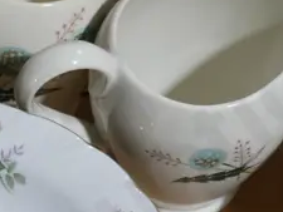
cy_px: 204
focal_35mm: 155
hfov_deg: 12.7
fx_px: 1268
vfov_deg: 9.5
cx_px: 140
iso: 200
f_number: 4
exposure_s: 1/60
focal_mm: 17
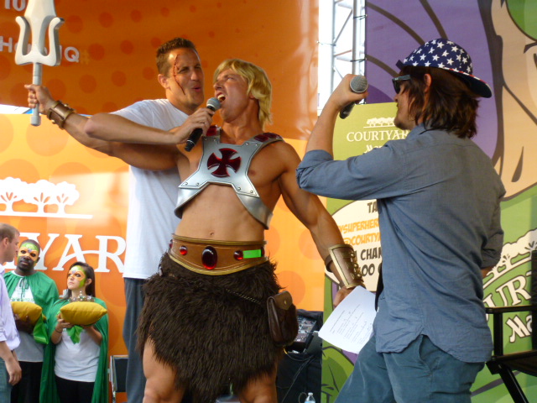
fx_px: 946
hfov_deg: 31.7
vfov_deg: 24.0
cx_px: 268
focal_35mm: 61
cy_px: 202
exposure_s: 1/125
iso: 500
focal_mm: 10.9
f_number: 4.5
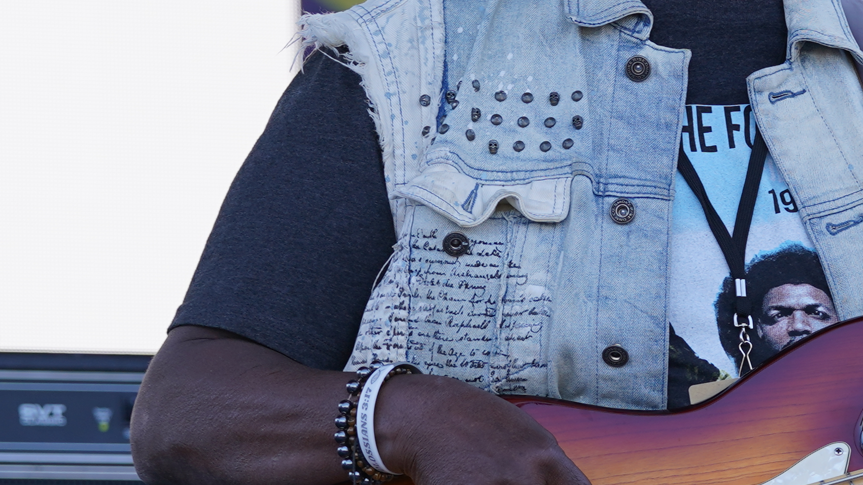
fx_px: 10023
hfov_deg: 4.9
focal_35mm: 438
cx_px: 643
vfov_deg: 2.8
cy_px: 279
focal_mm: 122
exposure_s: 1/160
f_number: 4.5
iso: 100
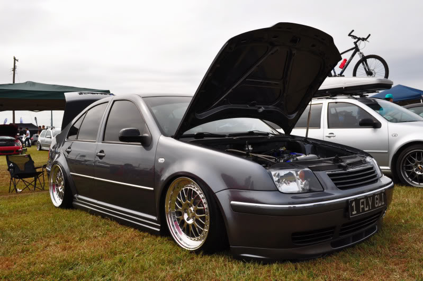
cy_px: 140
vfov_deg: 39.9
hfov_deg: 57.3
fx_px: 387
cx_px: 212
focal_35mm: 33
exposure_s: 1/320
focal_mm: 22
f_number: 10
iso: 200
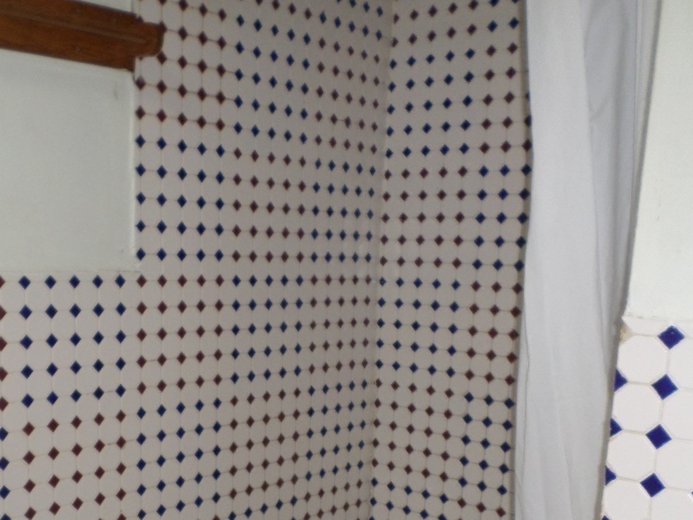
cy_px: 435
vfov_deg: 31.8
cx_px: 255
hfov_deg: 42.6
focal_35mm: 44
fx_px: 881
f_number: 2.5
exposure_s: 1/30
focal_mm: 4.5
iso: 100
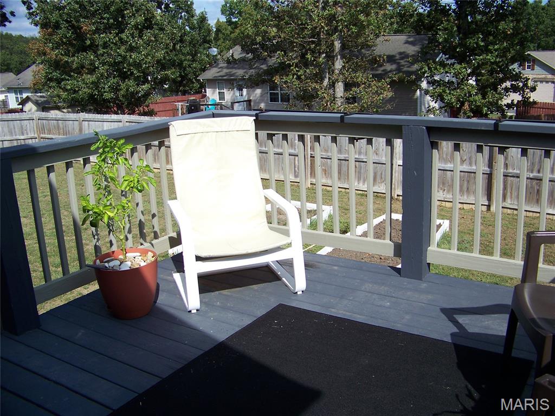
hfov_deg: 51.4
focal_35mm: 36
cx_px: 278
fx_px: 577
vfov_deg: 39.7
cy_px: 208
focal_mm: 5.85
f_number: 2.8
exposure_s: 1/1000
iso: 64
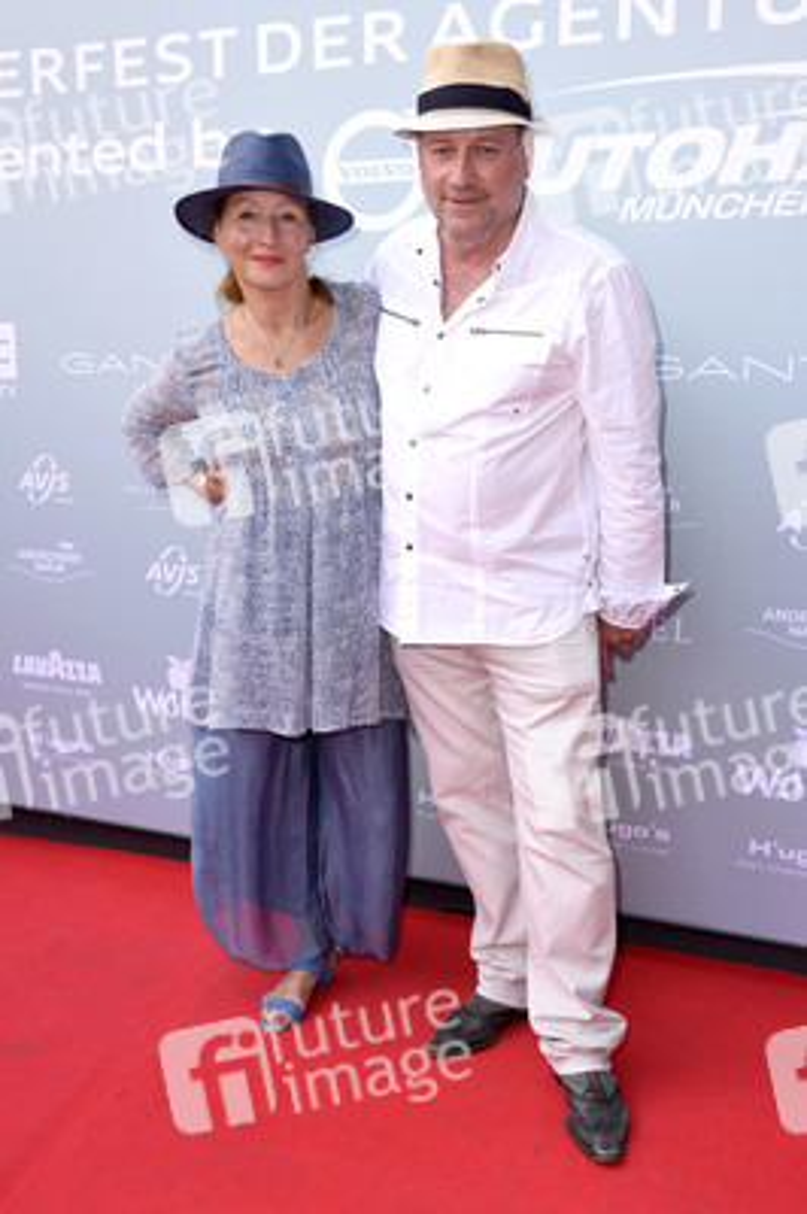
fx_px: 1162
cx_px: 404
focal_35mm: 34
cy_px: 607
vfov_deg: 55.1
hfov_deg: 38.3
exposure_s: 1/160
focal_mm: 23
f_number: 6.3
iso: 320
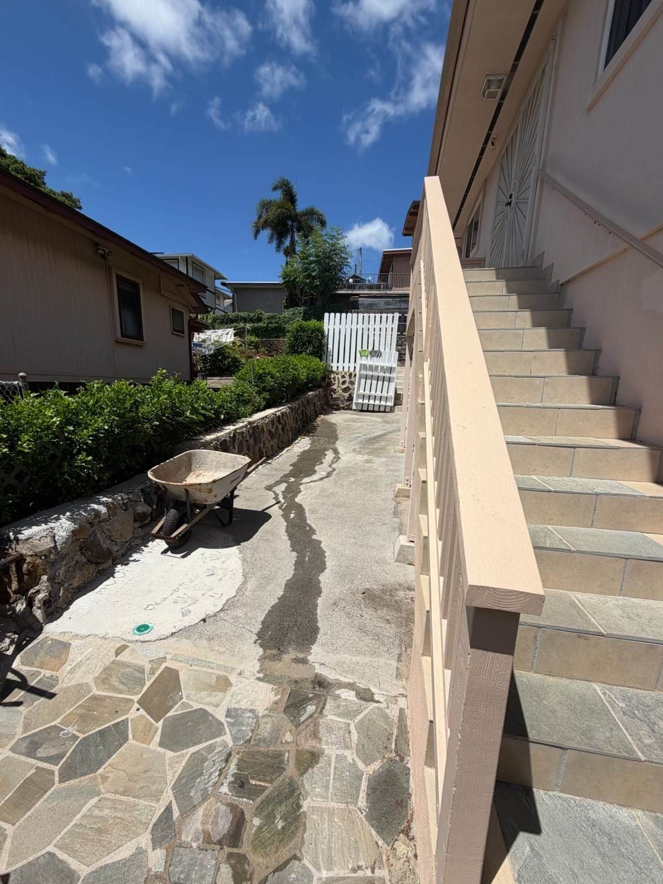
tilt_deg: -13.1
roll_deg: -0.1
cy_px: 469
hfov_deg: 81.7
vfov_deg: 98.0
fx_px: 383
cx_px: 316
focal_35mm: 15
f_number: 2.2
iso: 20
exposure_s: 1/1399
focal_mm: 2.22
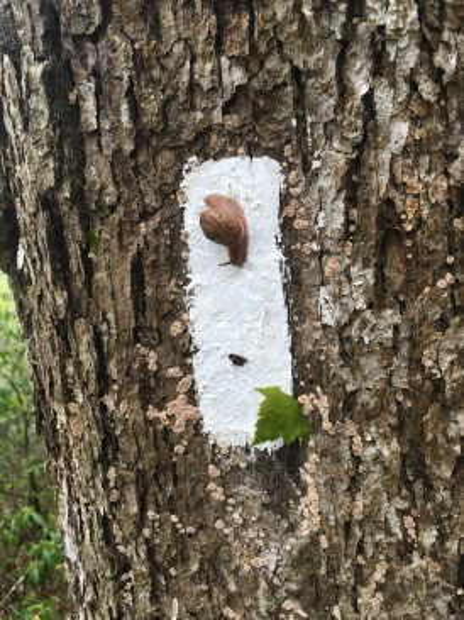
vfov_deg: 61.7
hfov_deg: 48.2
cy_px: 310
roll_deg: +6.1
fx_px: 519
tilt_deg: -11.3
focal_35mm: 29
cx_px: 232
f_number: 2.2
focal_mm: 4.15
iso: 32
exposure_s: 1/30
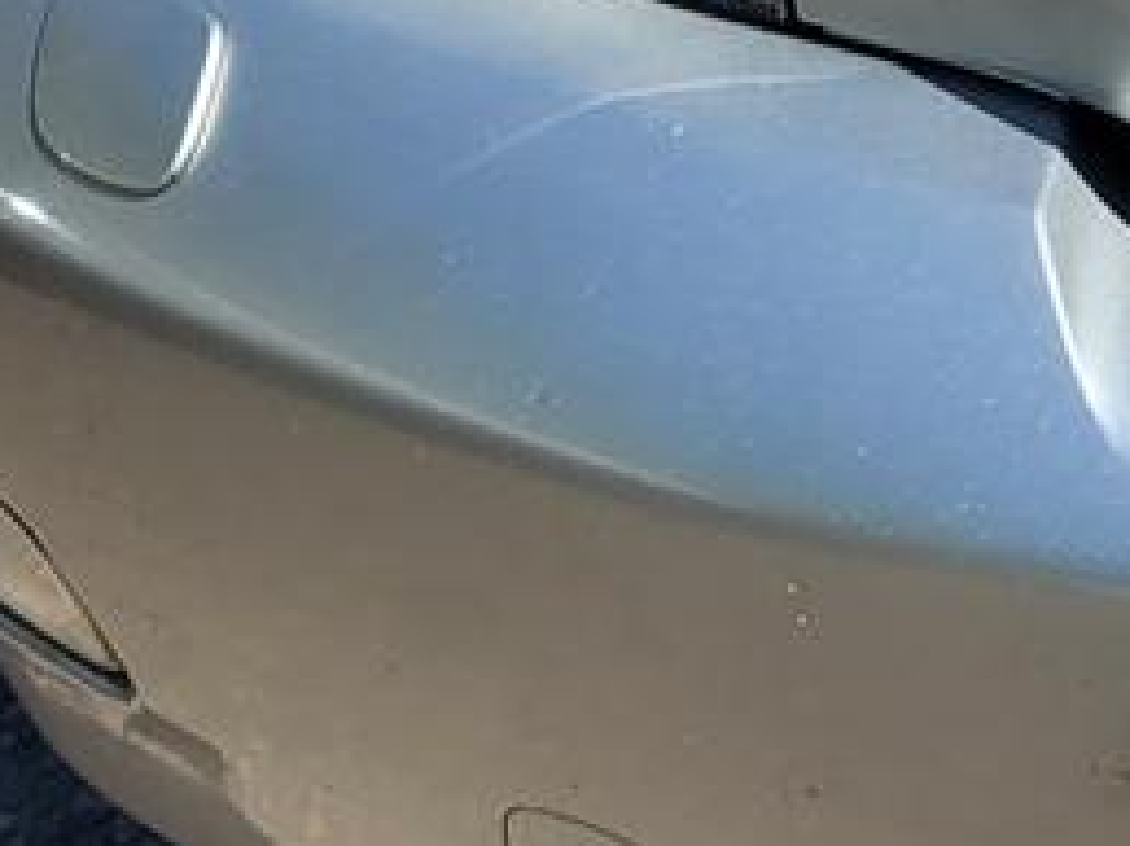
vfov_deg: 10.8
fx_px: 4207
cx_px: 2225
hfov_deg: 13.3
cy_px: -653
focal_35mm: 129
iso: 40
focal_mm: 5.4
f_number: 1.8
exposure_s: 1/3109
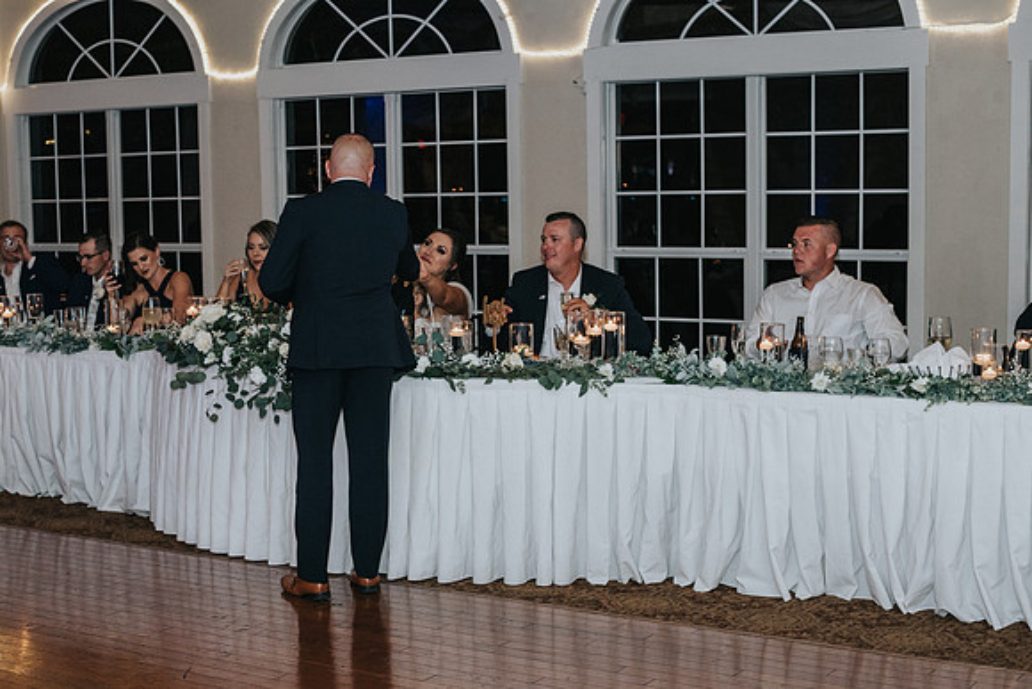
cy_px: 411
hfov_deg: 33.5
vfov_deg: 22.7
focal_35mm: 60
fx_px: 1711
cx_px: 416
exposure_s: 1/125
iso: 800
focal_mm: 50
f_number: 4
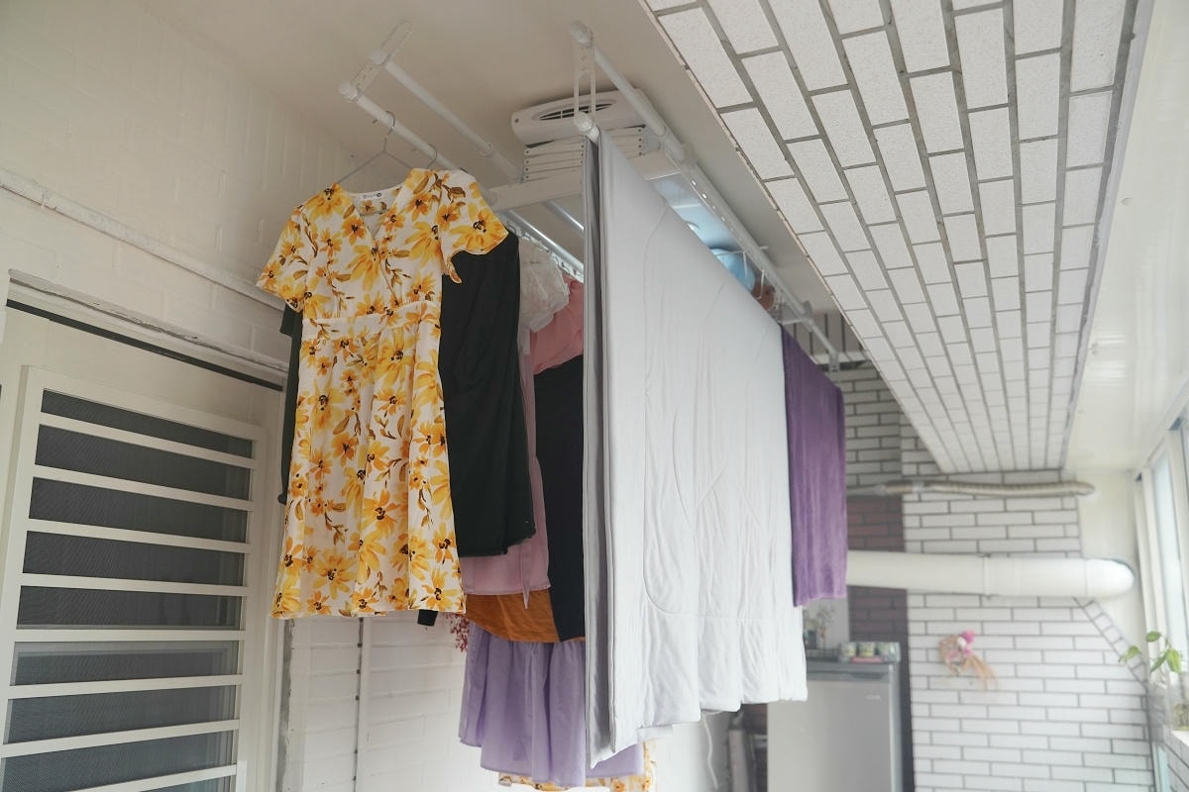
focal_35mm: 31
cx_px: 594
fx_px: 1024
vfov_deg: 42.3
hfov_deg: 60.3
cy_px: 396
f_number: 4
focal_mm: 31
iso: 800
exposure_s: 1/160
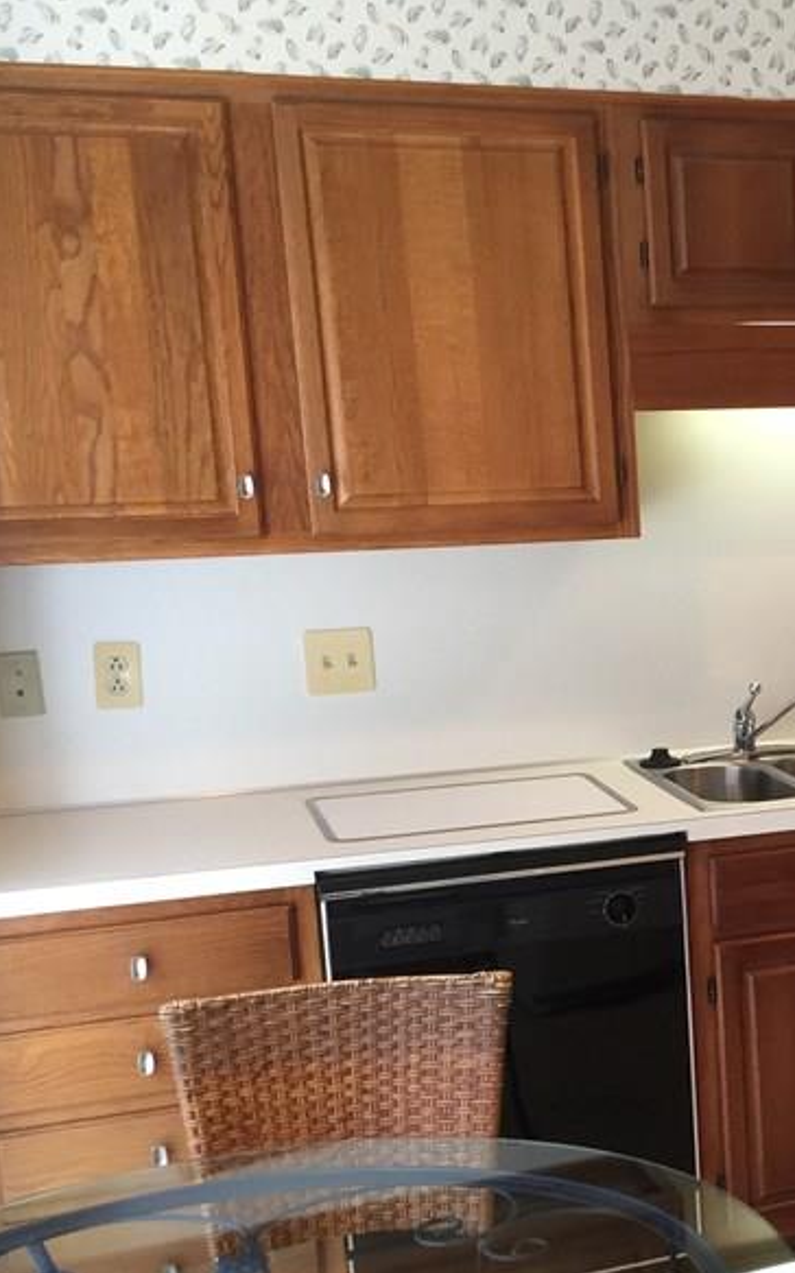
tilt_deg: -10.7
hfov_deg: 22.0
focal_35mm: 54
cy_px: 801
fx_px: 1873
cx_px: 970
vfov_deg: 37.3
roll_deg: -0.2
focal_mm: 4.15
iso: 32
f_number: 2.2
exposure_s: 1/15
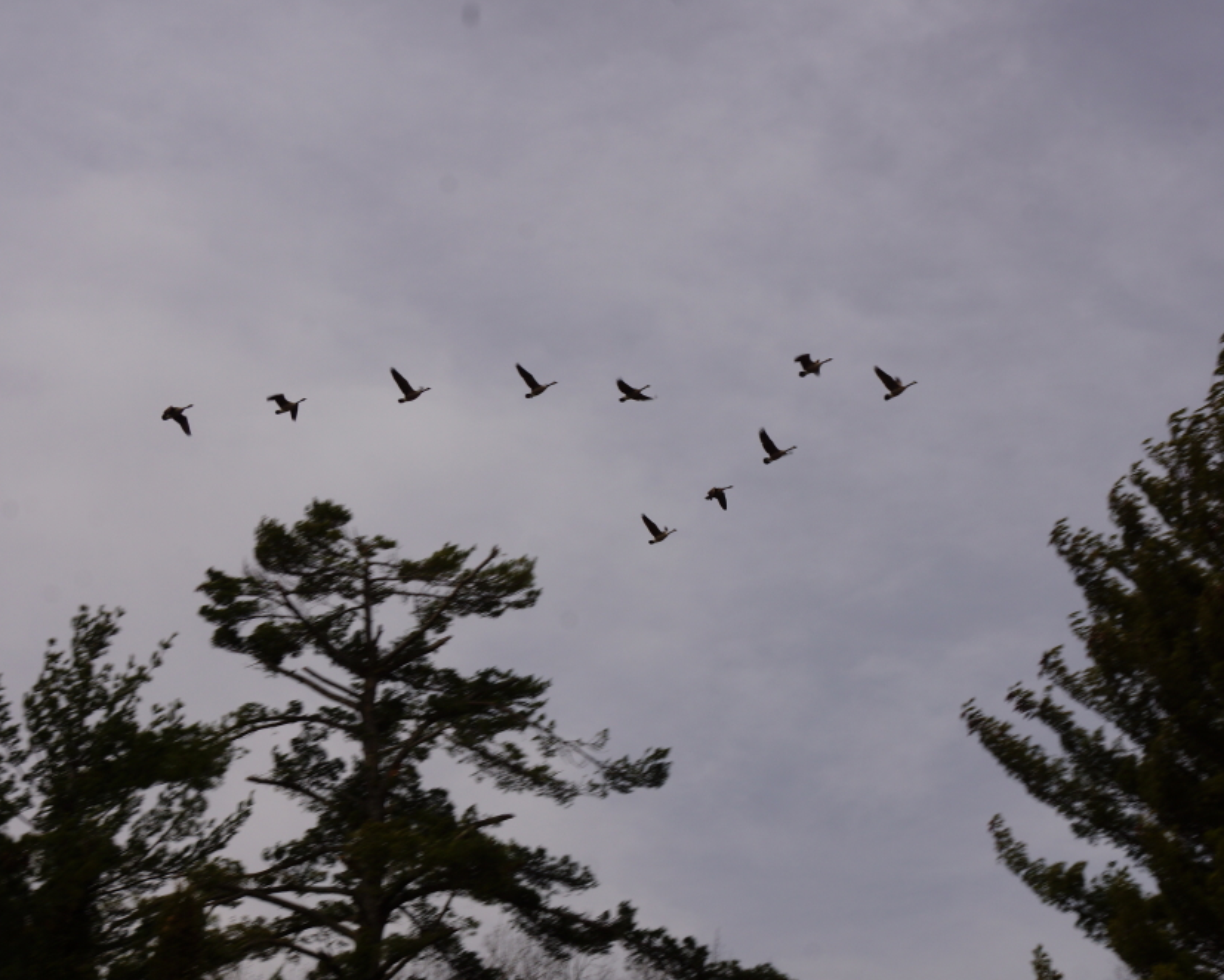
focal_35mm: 68
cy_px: 489
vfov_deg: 22.5
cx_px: 729
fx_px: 2464
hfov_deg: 27.8
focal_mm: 40
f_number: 11
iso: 100
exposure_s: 1/125
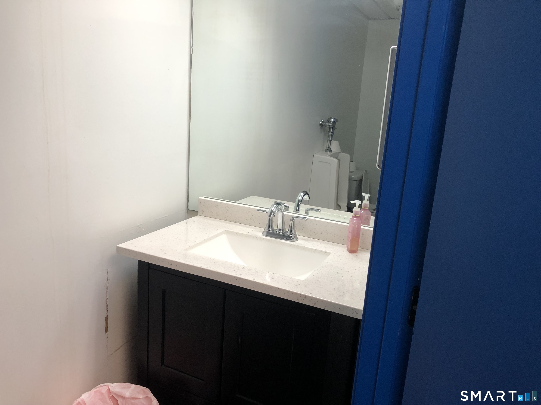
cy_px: 202
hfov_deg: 63.4
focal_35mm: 28
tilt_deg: -13.8
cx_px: 270
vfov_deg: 49.7
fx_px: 438
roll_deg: -3.1
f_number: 1.8
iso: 40
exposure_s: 1/20
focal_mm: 4
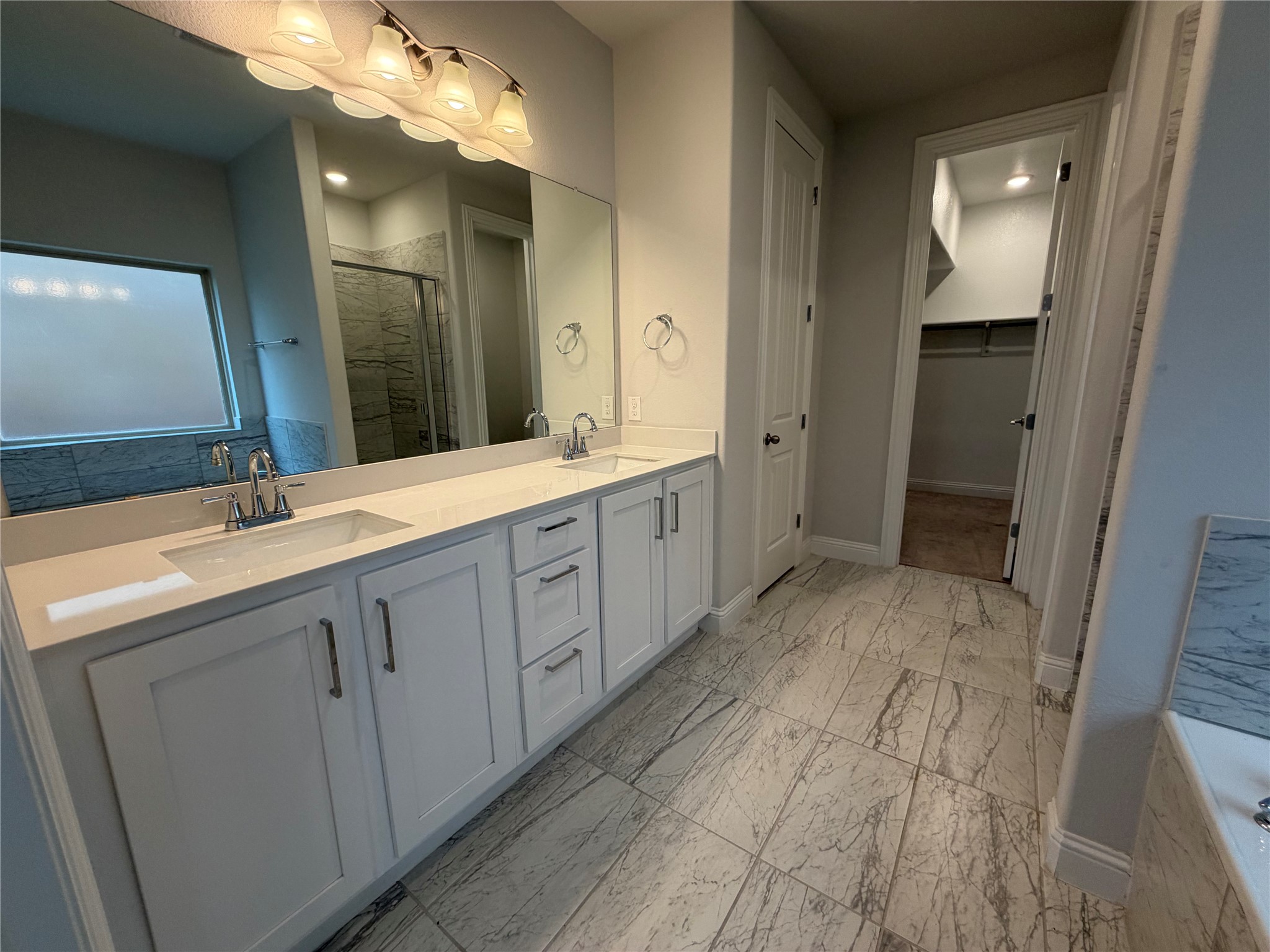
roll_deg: +1.1
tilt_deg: -11.4
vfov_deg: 85.7
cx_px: 635
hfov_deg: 102.1
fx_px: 514
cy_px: 476
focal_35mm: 14
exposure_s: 1/120
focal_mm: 2.22
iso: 160
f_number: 2.2
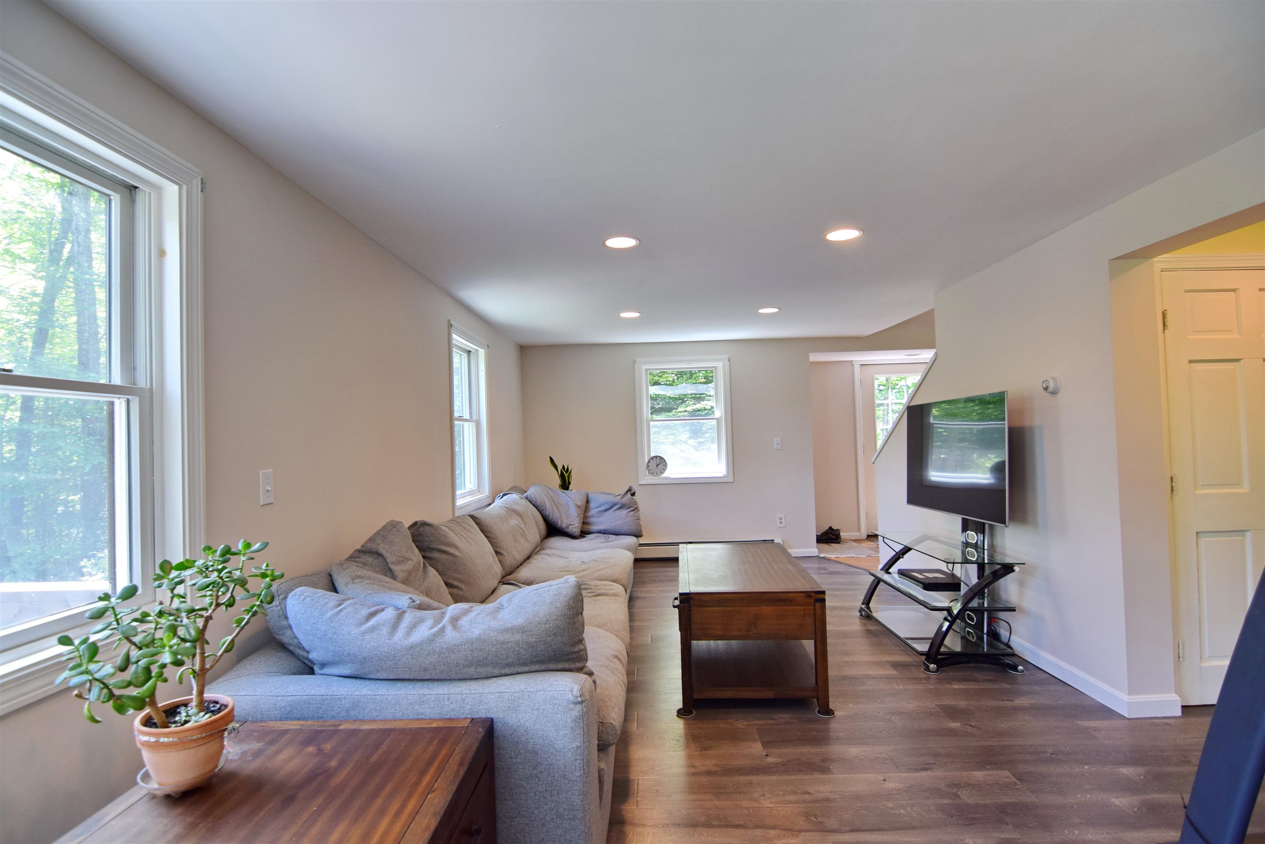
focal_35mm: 16
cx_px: 632
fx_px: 580
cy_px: 422
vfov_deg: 72.1
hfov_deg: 95.0
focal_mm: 11
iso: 400
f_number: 4.5
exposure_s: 1/80
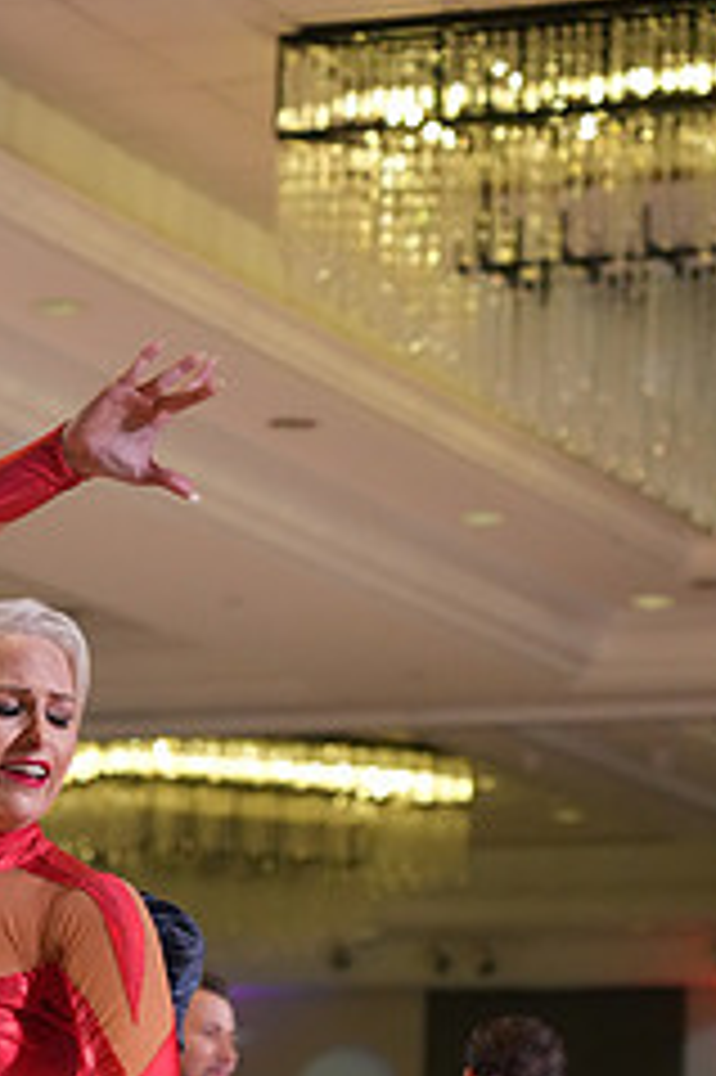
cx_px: -2
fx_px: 5586
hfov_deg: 7.3
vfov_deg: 10.8
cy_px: 1270
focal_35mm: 187
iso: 4000
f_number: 4
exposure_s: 1/500
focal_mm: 77
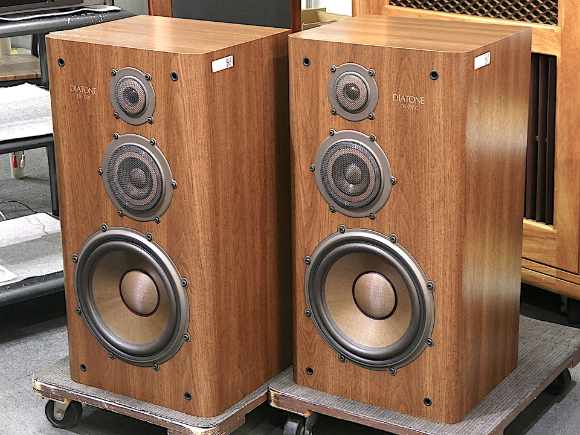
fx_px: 1173
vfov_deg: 21.0
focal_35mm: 70
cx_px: 290
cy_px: 218
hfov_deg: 27.8
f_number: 4.5
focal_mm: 12.5
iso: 200
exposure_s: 1/2.5
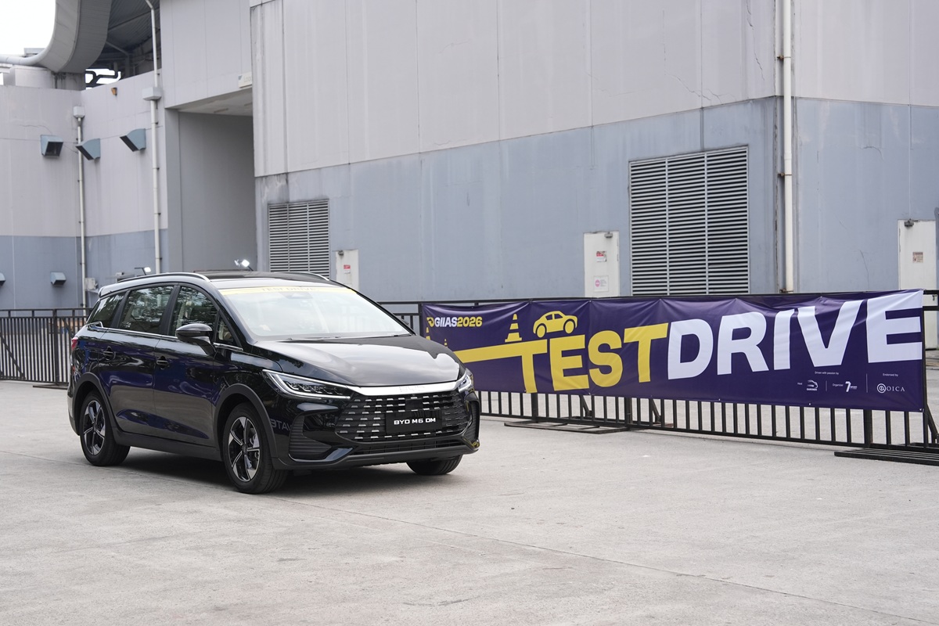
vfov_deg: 22.6
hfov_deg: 33.4
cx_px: 470
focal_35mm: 60
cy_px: 313
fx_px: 1565
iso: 1250
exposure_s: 1/1600
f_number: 5.6
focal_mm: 60
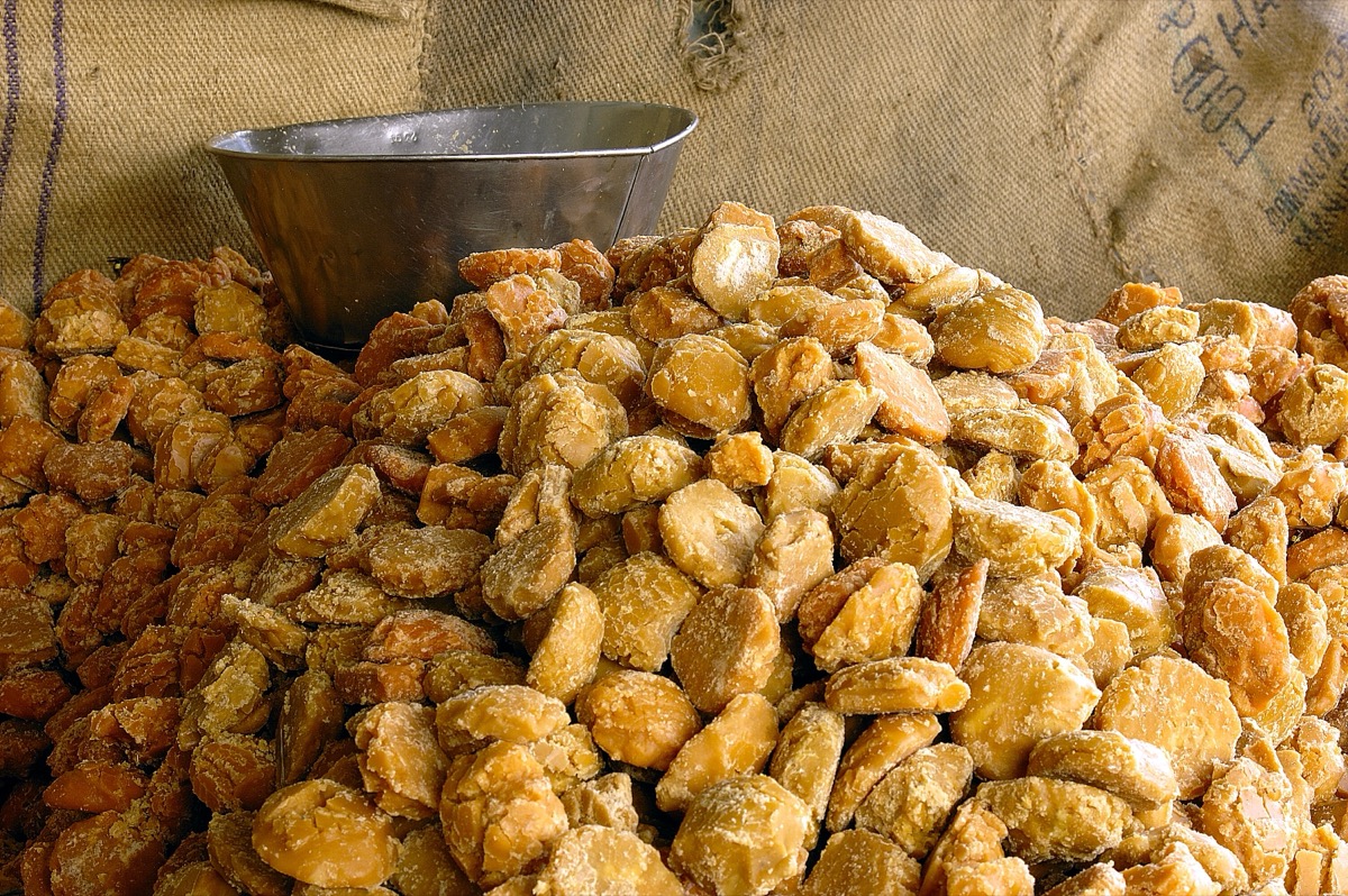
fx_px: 2806
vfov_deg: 18.2
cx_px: 674
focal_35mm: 75
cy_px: 448
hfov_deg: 27.0
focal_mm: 50
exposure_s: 1/8
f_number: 11
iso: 200
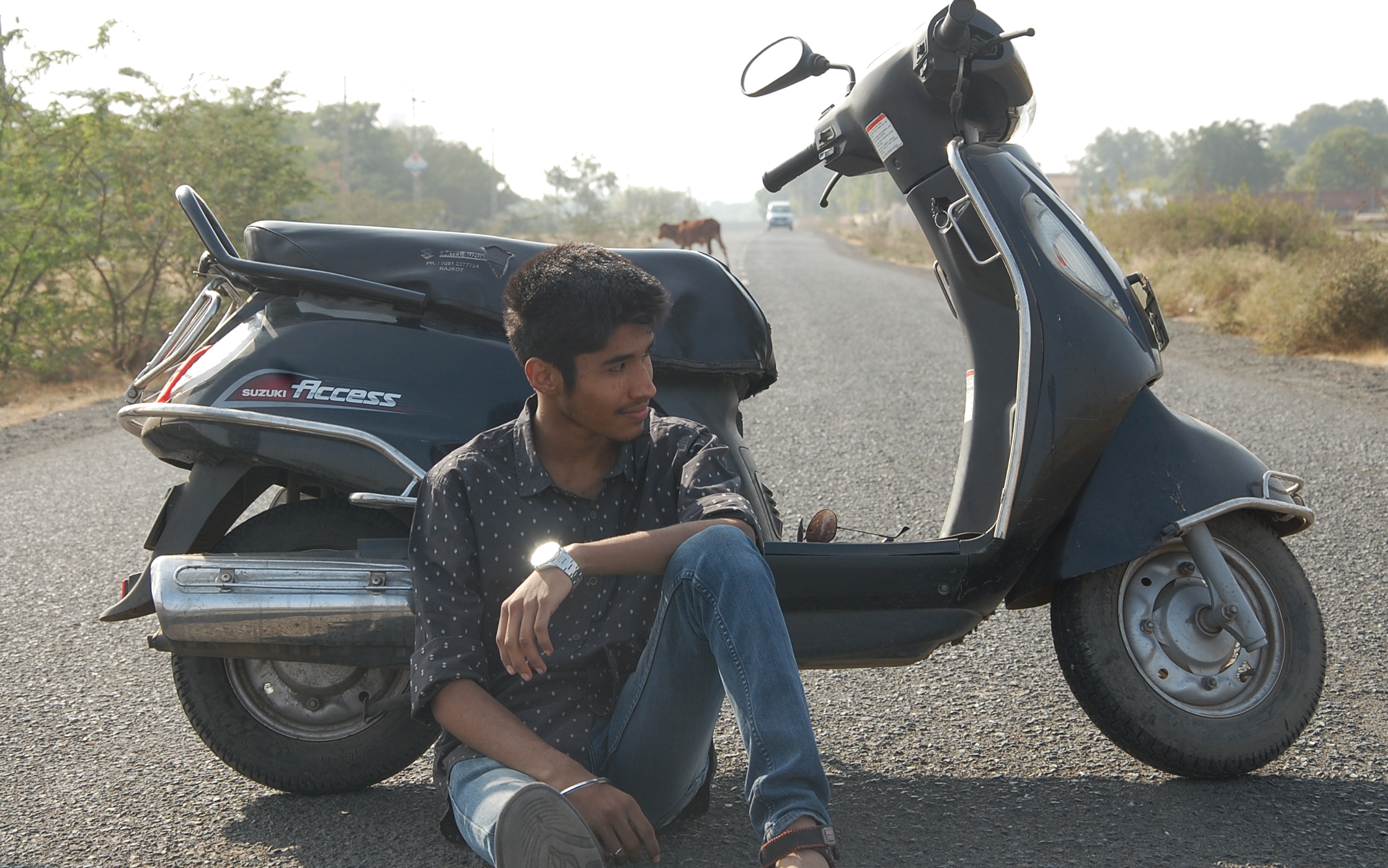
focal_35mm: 80
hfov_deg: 25.8
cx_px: 694
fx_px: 3026
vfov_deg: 16.3
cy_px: 444
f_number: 8
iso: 200
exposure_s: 1/250
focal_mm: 52
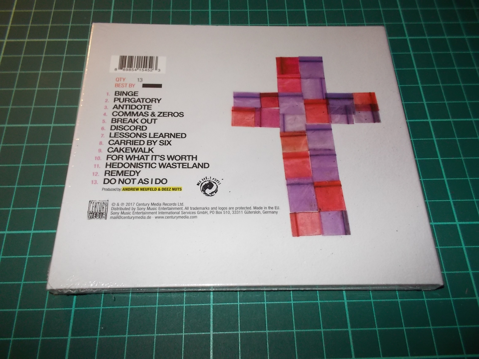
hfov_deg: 61.7
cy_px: 180
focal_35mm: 29
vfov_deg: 48.2
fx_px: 401
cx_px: 240
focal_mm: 4.1
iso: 200
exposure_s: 1/30
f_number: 3.3
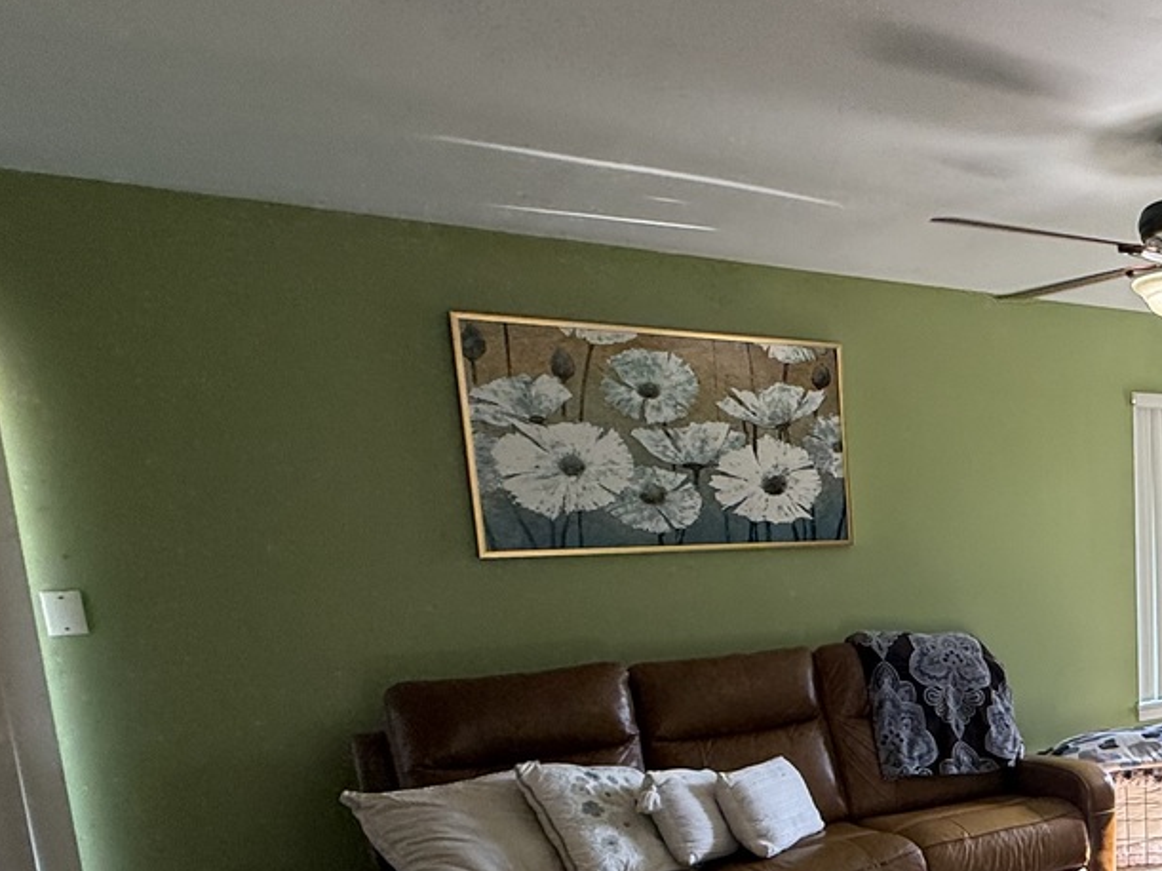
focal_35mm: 33
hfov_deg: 44.3
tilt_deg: -8.0
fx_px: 1108
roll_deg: +0.2
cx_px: 1238
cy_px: 683
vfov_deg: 41.3
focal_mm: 2.22
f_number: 2.2
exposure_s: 1/99
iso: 100
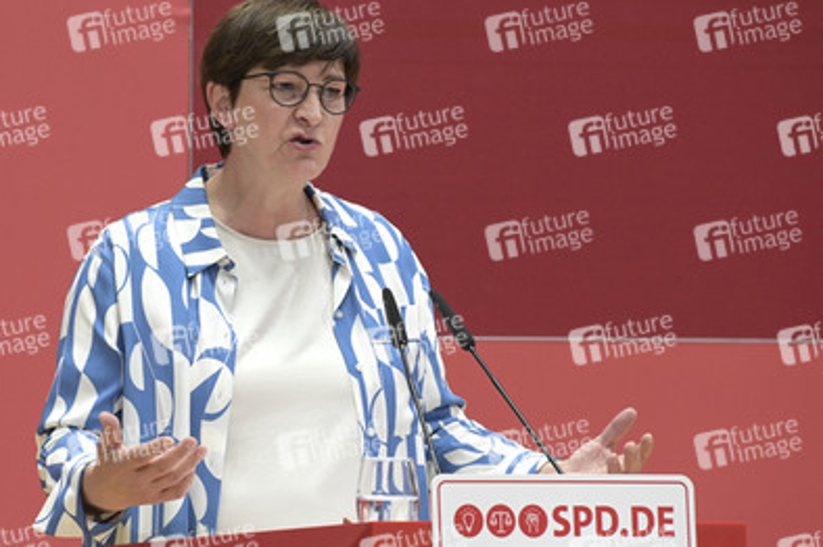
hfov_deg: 6.0
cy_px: 288
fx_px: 7835
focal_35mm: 343
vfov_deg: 4.0
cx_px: 358
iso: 3200
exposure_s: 1/800
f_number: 8
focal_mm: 300
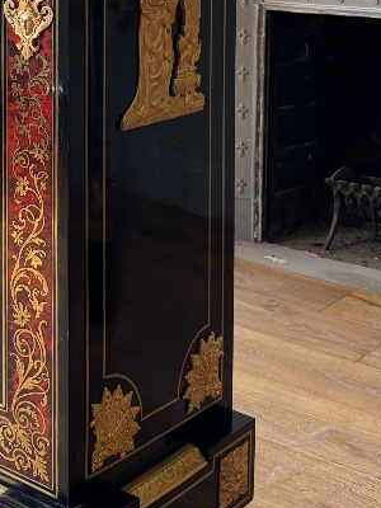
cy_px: 5
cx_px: -38
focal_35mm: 72
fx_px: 1057
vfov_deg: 25.7
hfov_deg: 19.6
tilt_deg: -5.7
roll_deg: -0.4
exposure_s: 1/121
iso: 125
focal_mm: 6.76
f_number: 1.78
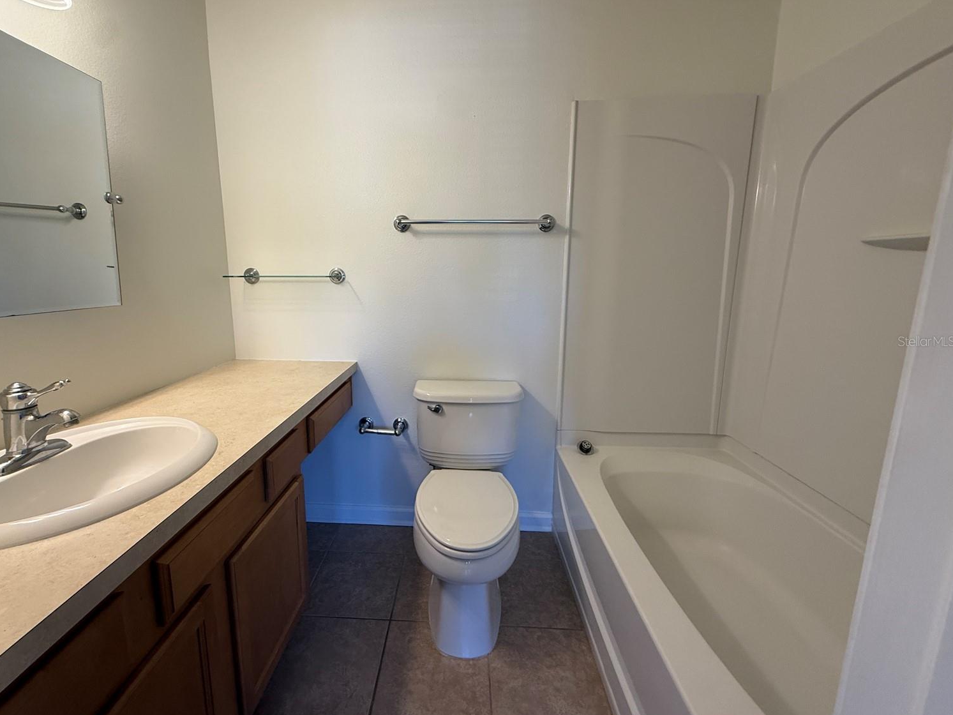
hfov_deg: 98.0
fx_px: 413
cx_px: 447
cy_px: 341
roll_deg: -0.9
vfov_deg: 81.7
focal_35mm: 15
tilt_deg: -9.4
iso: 160
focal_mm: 2.22
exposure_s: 1/120
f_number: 2.2
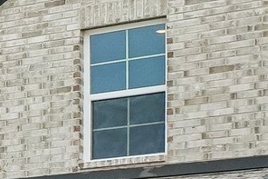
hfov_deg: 11.2
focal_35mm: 166
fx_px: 1235
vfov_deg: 8.3
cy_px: 108
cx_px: -263
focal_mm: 16
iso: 400
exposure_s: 1/2000
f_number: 8
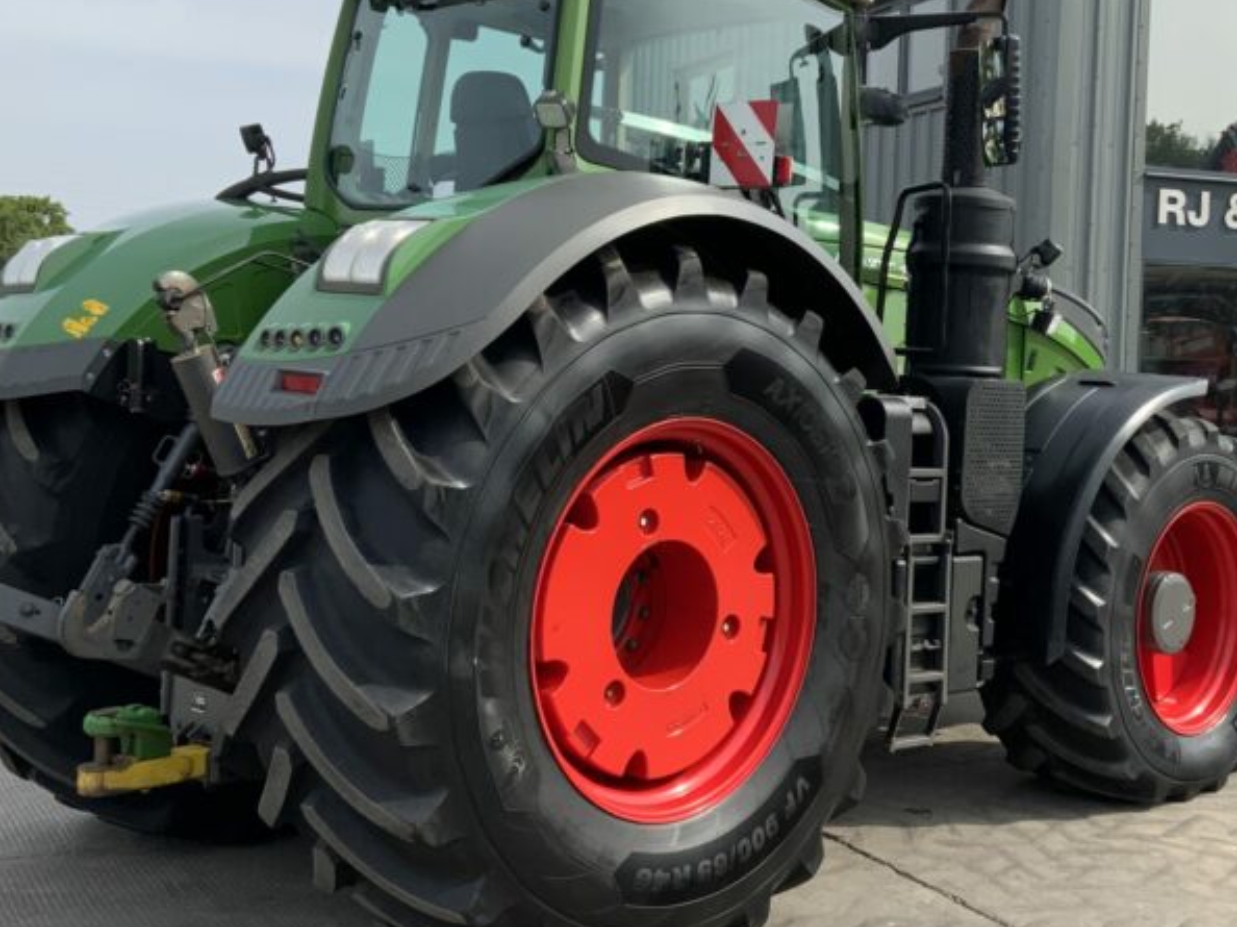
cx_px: 750
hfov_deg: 38.0
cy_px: 390
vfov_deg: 29.0
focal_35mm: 50
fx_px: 1786
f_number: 1.8
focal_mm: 3
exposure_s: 1/1412
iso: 16
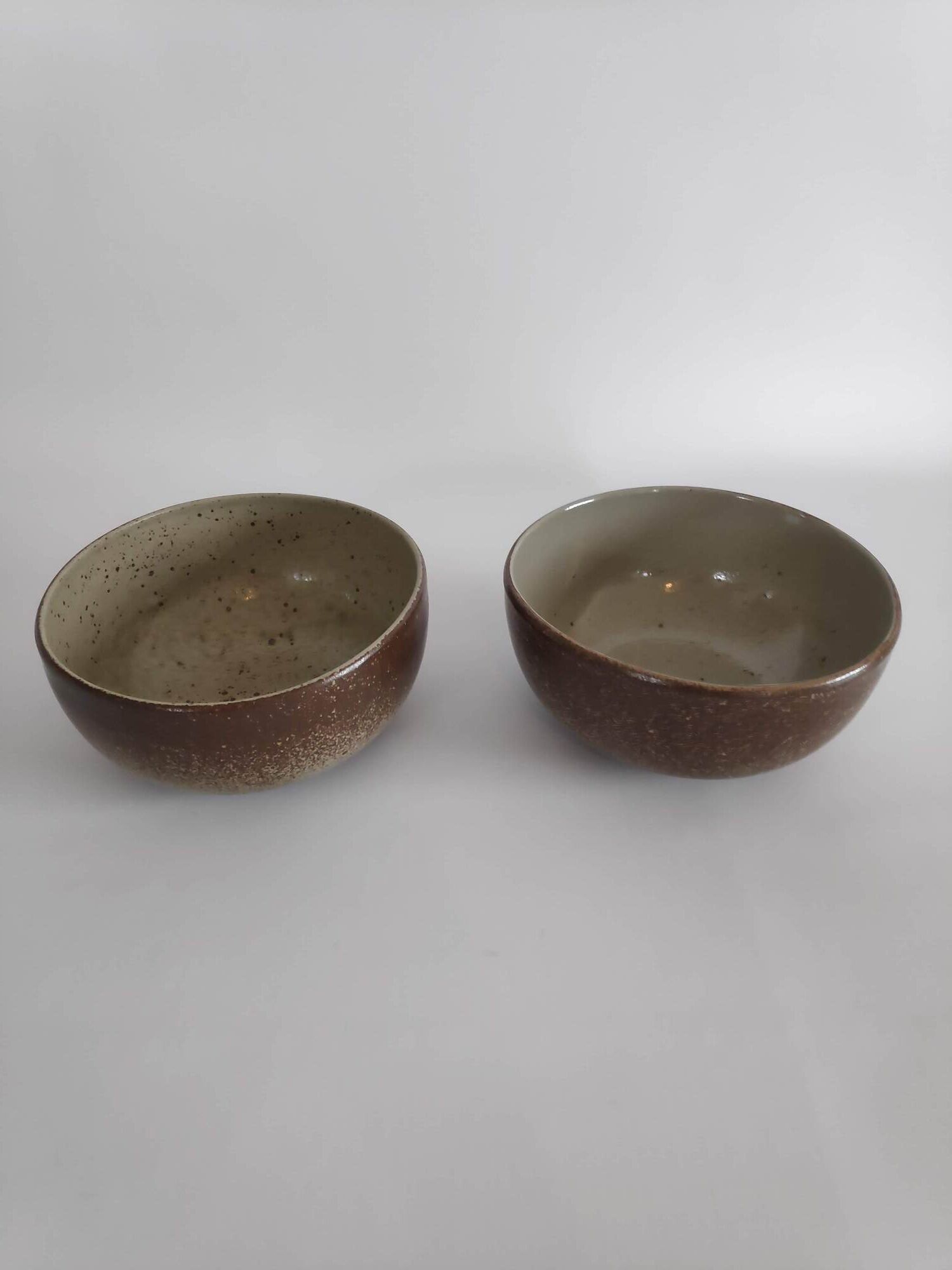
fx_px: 733
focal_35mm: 20
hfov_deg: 66.0
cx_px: 476
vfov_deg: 81.7
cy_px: 635
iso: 449
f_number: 1.9
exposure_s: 1/50
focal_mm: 3.94
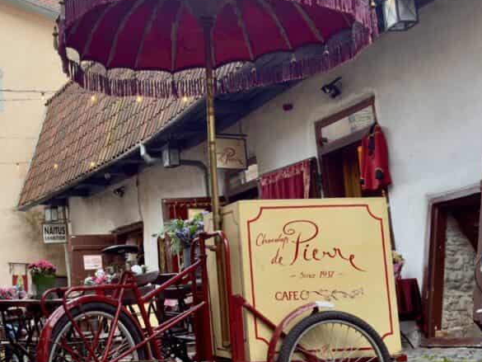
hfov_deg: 33.5
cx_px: 105
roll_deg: +3.3
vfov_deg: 26.1
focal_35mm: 56
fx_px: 780
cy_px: 186
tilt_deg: +11.1
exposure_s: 1/100
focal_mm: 6.76
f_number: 1.78
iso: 80
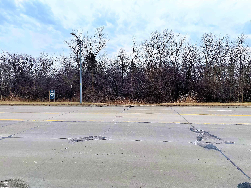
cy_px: 94
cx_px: 126
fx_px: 189
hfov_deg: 67.3
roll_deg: -0.1
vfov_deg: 53.1
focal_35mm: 26
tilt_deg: -1.0
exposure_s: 1/1715
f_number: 1.6
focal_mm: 4.2
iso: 32
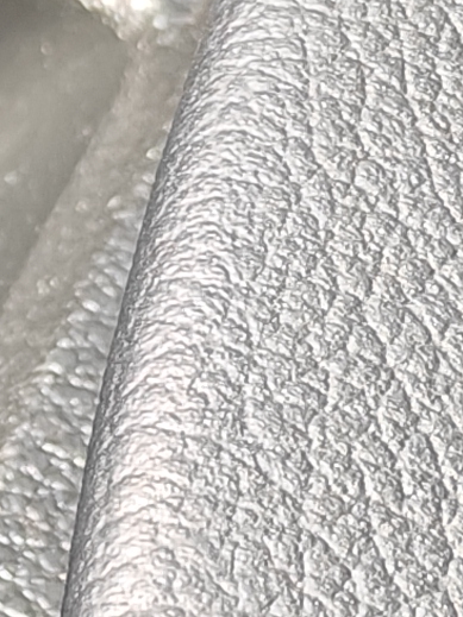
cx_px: -866
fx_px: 5067
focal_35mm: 284
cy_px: 474
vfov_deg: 7.0
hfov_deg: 5.0
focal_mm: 7.08
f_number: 2
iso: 50
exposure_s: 1/195
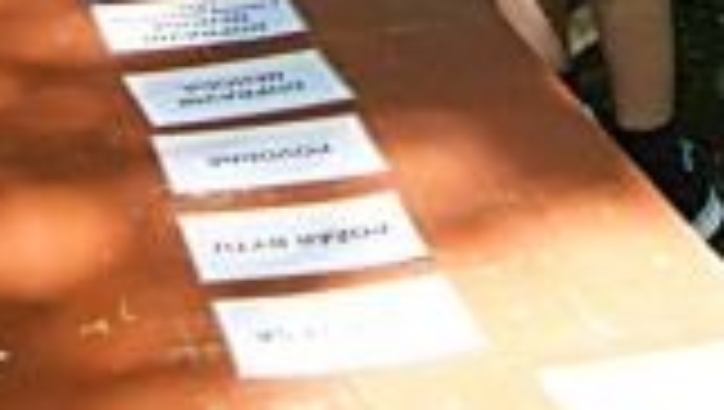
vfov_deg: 8.0
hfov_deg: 15.3
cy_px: -615
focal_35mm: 140
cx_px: 328
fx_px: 2691
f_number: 6.3
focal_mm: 18
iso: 100
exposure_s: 1/50
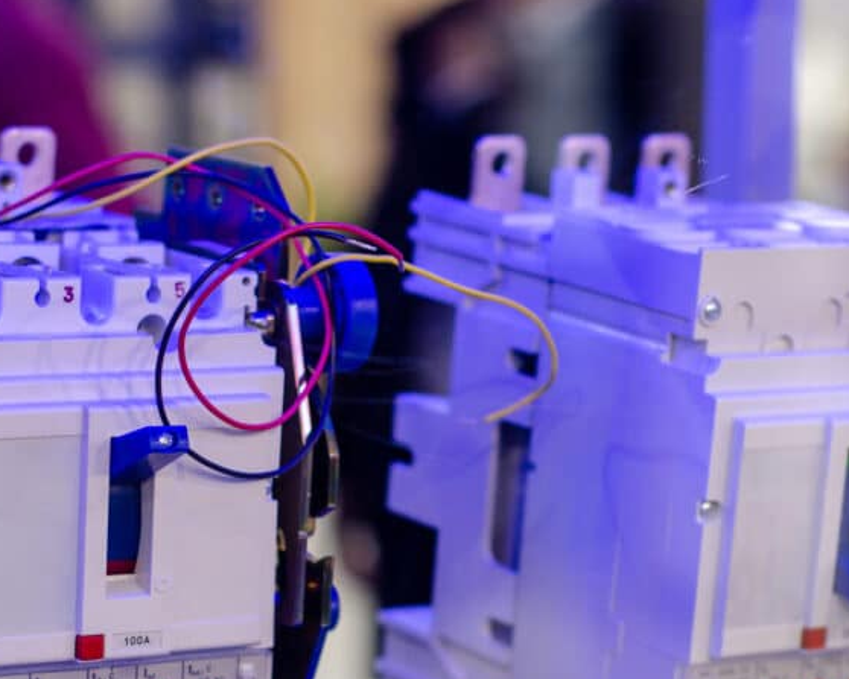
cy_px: 507
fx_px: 3240
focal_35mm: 129
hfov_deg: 14.9
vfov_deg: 11.9
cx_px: 344
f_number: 2.8
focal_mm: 50
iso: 400
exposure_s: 1/125
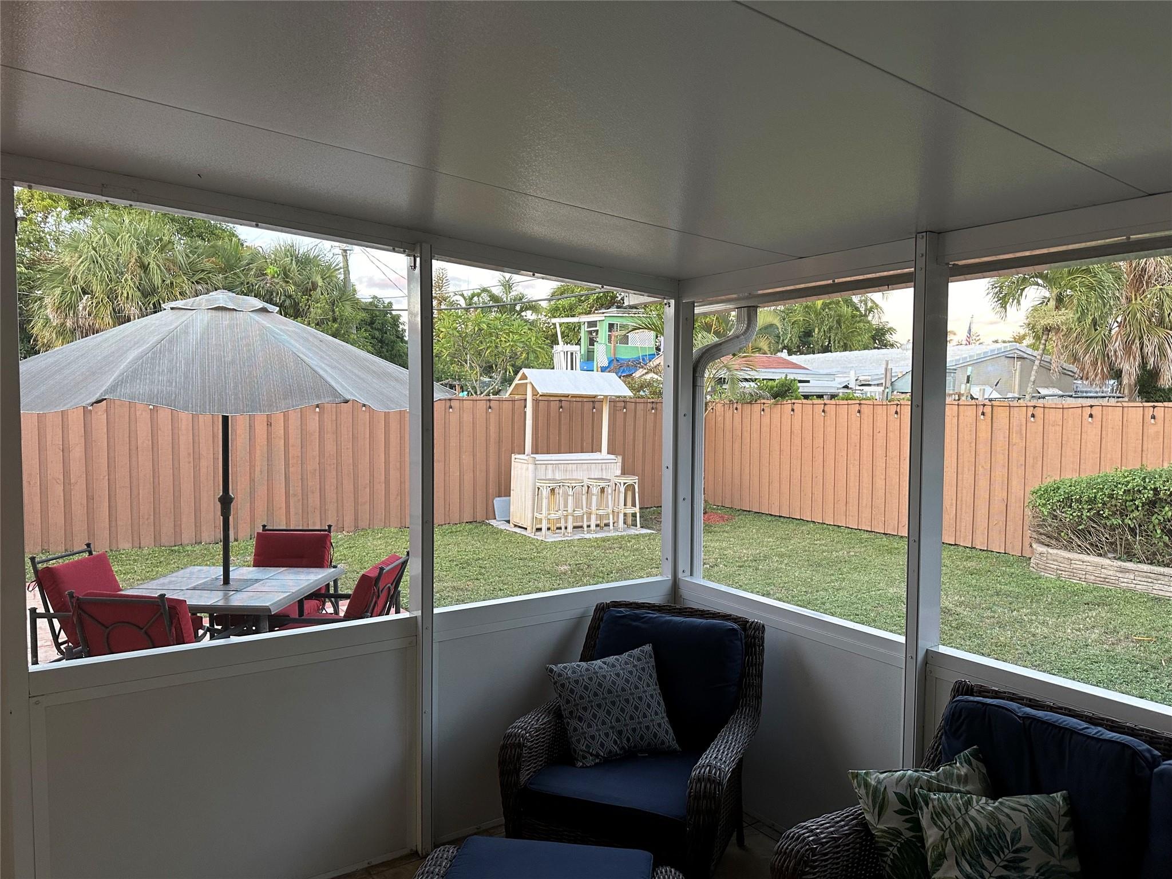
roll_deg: +0.0
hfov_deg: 71.6
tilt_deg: -3.5
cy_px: 440
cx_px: 586
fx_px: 813
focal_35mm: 24
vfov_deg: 56.8
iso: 250
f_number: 1.78
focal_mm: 6.86
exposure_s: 1/60
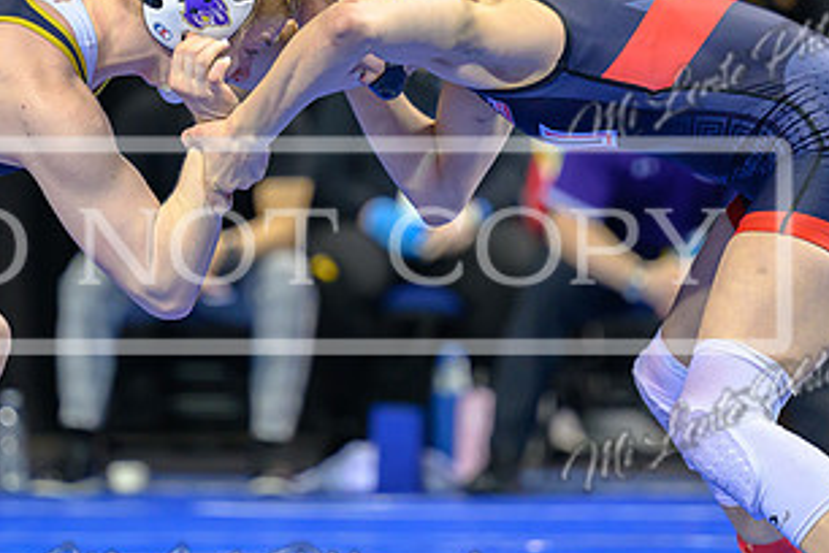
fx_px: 8059
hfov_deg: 5.9
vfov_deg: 3.9
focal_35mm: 350
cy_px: 230
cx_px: 346
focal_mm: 165
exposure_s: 1/800
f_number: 2.8
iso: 2500
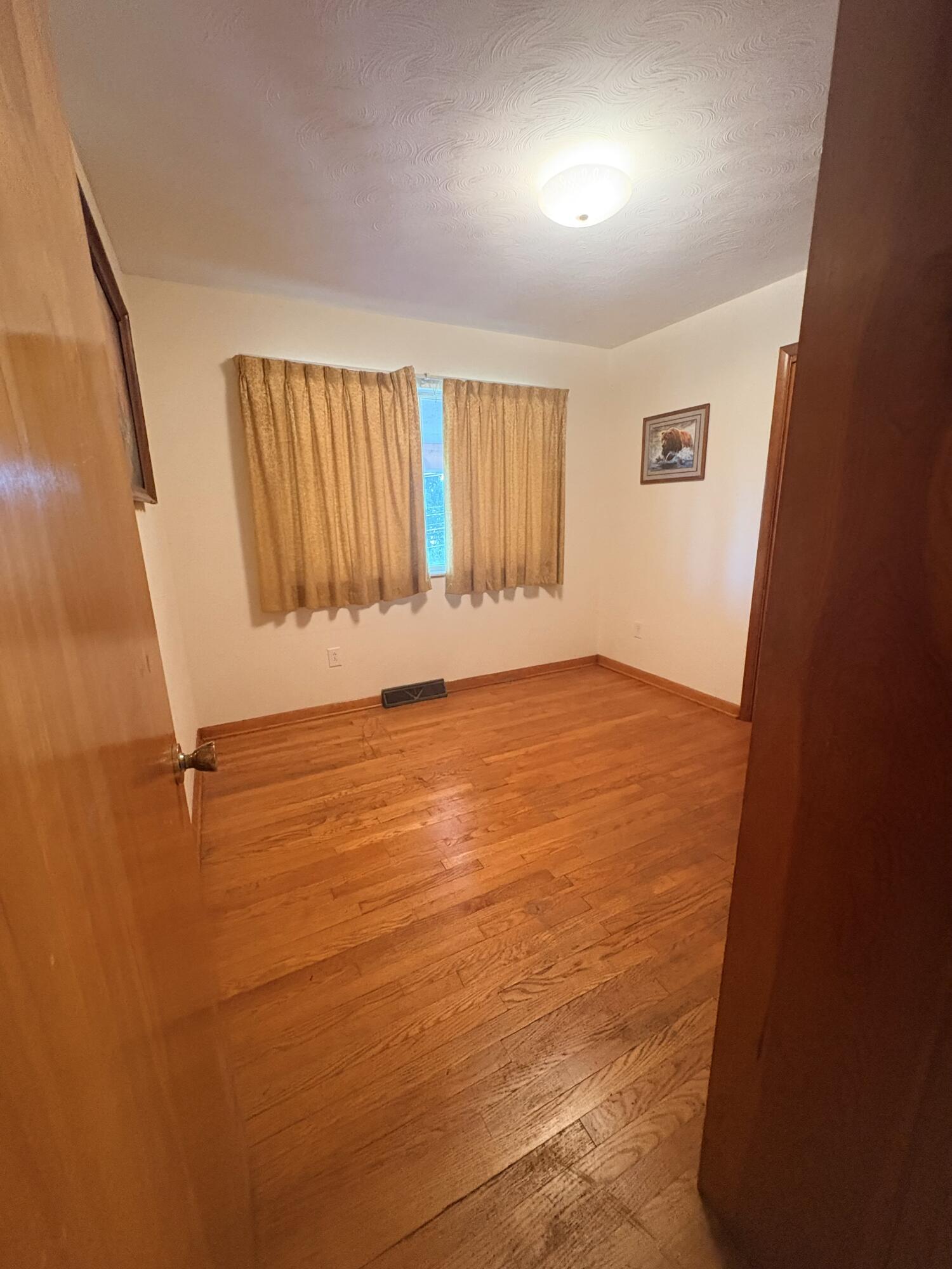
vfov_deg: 102.1
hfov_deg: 85.7
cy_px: 634
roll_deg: +1.2
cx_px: 476
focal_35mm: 14
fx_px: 513
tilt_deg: -13.9
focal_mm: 2.22
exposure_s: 1/60
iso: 1000
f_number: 2.2
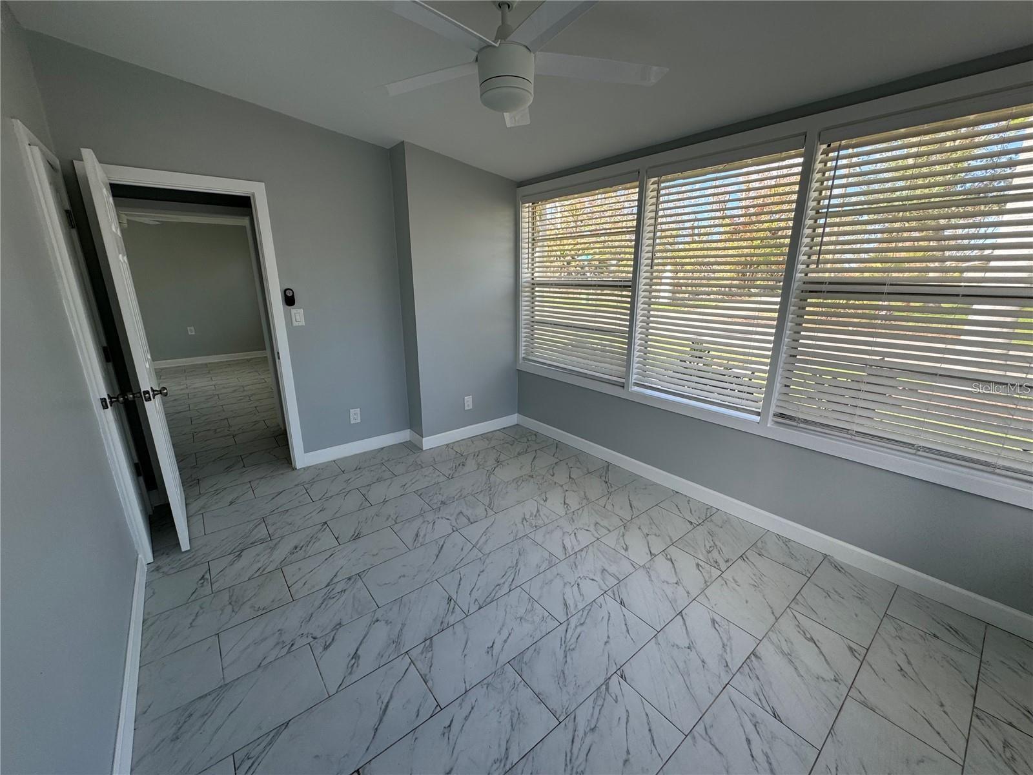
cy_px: 388
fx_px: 418
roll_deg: +0.3
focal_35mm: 14
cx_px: 516
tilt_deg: -13.5
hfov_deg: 102.1
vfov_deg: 85.7
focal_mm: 2.22
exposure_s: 1/204
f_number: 2.2
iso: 40
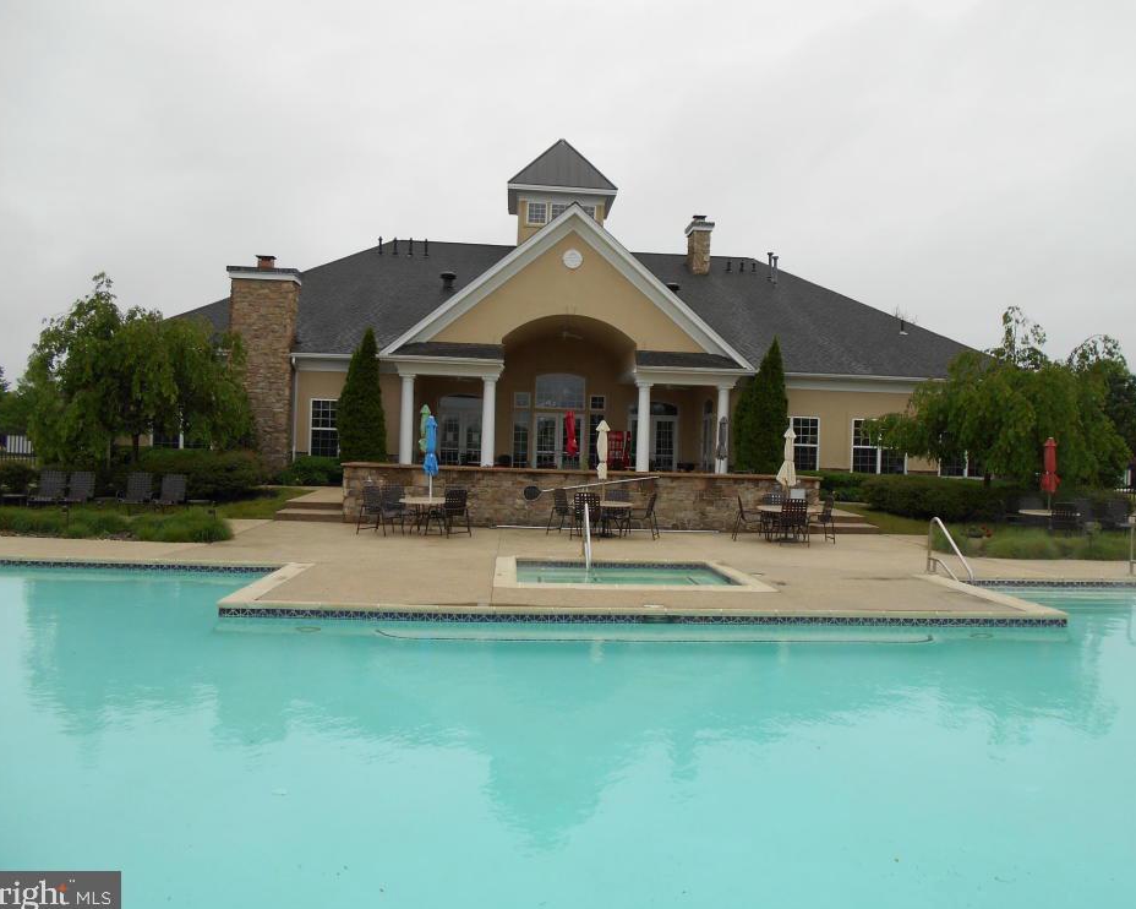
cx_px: 595
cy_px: 451
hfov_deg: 62.2
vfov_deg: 51.5
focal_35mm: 28
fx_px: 941
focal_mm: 4.6
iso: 80
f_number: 3.2
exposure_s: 1/320
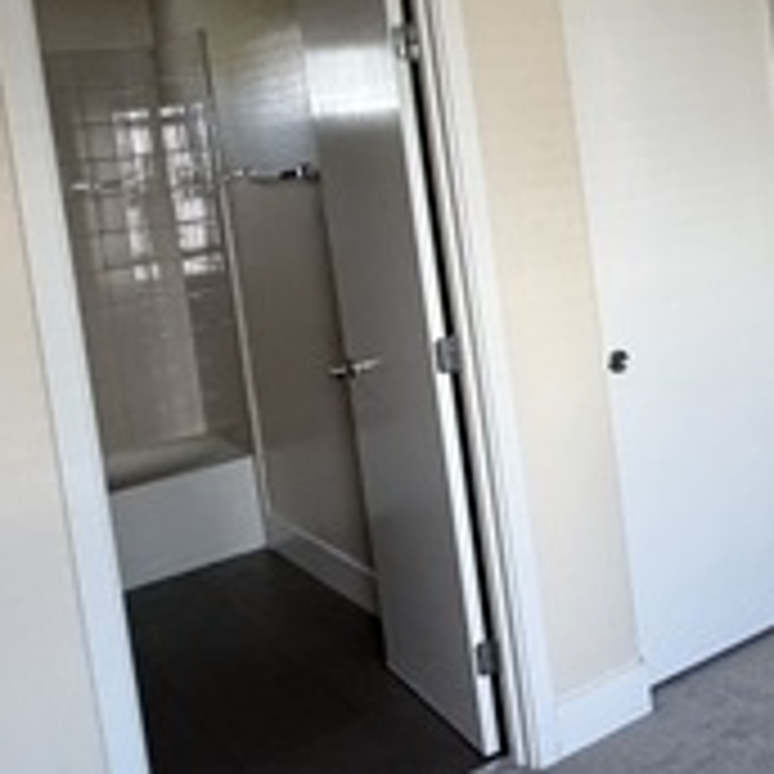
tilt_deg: -3.6
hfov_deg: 30.4
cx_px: 911
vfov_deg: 34.4
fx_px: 1214
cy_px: 166
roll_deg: +5.8
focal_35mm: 48
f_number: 2.2
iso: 320
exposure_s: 1/70
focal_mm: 2.22
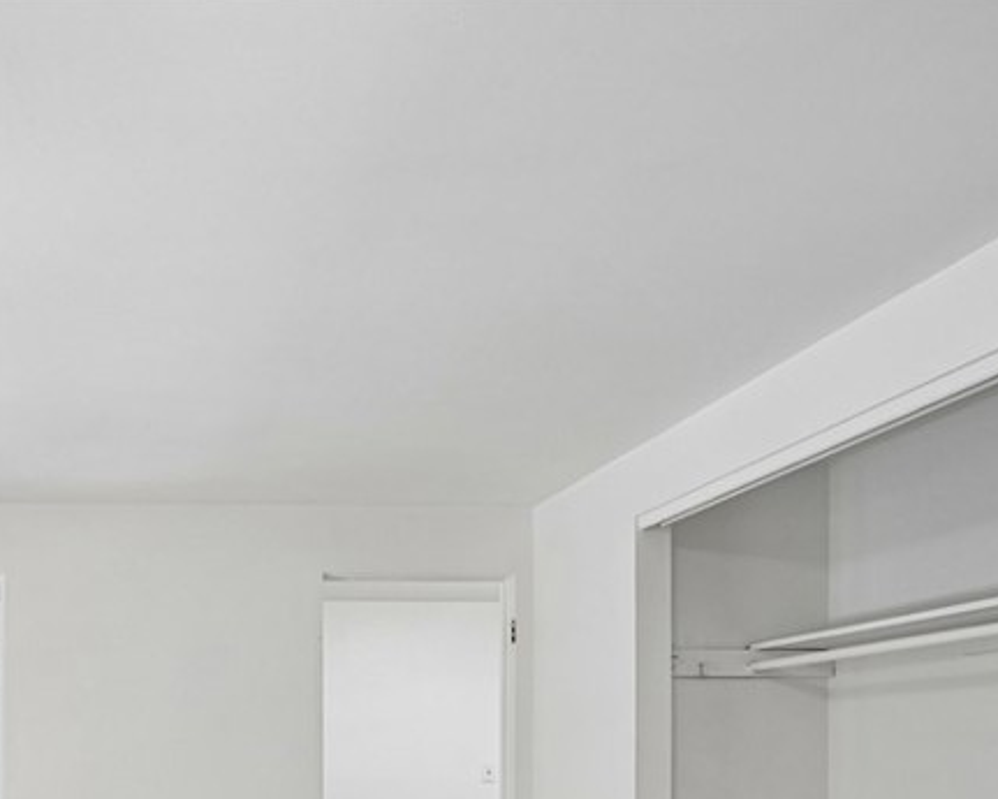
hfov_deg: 52.8
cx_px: 95
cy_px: 780
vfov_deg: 43.6
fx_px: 857
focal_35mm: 29
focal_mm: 13
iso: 400
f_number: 8
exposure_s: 1/30
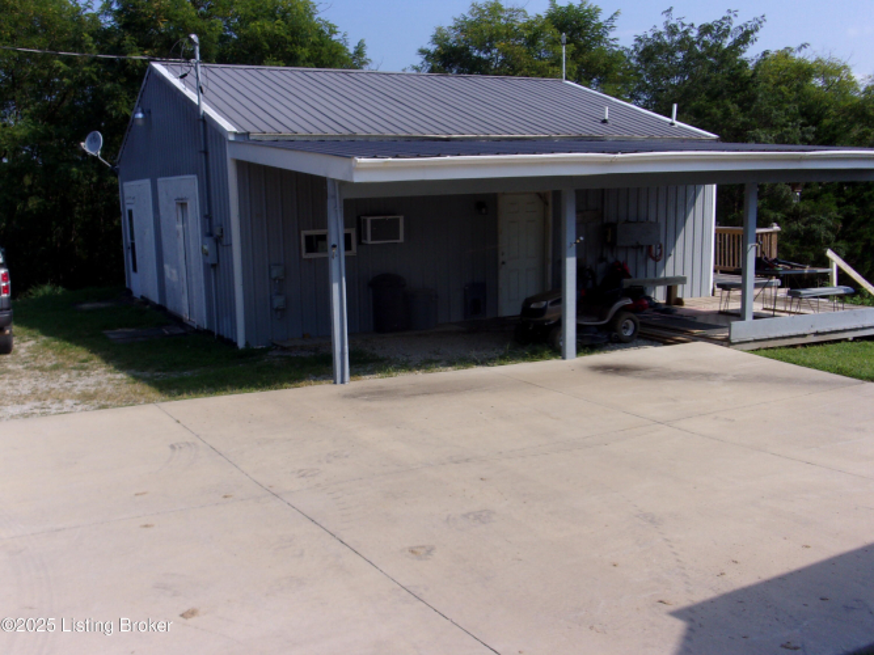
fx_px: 909
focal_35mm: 36
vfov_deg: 39.6
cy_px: 328
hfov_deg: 51.4
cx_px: 437
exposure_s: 1/120
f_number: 11.8
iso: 80
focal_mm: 6.4
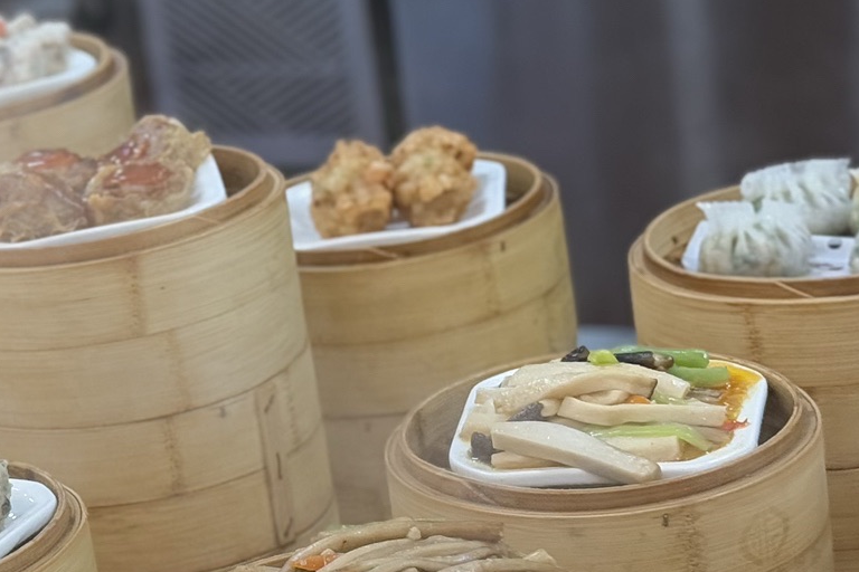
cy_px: 366
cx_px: -195
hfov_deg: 15.2
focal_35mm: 130
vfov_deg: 10.5
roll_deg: +12.6
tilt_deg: -18.5
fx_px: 3102
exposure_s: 1/209
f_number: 1.78
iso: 160
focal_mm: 6.76
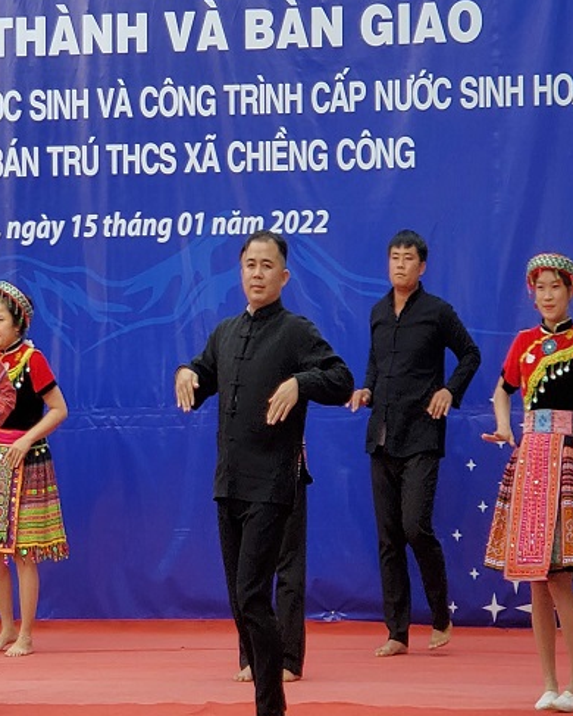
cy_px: 269
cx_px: 63
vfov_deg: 19.1
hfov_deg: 15.2
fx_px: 2118
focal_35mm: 100
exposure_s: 1/148
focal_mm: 6
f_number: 2.4
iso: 50
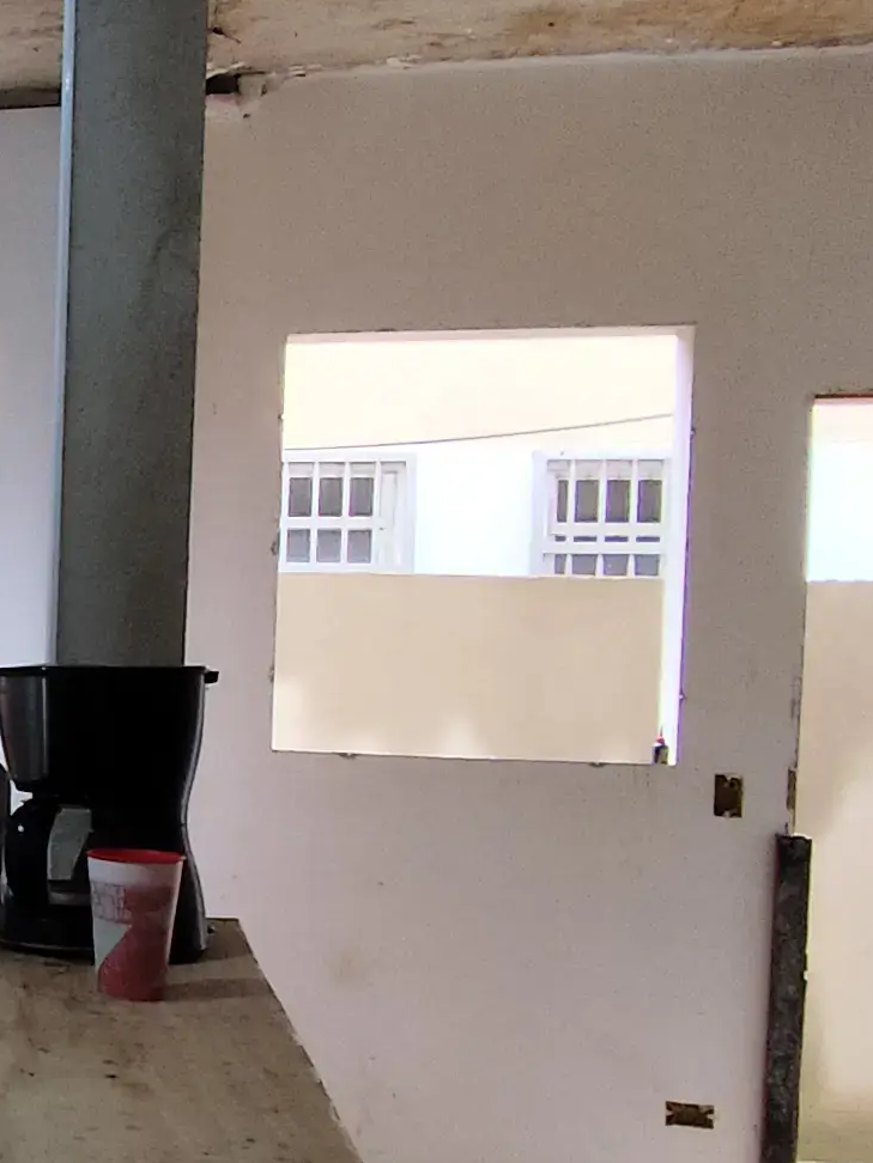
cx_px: -451
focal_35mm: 54
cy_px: 712
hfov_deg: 22.1
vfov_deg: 35.4
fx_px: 1816
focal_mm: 1.65
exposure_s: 1/60
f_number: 2.2
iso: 160
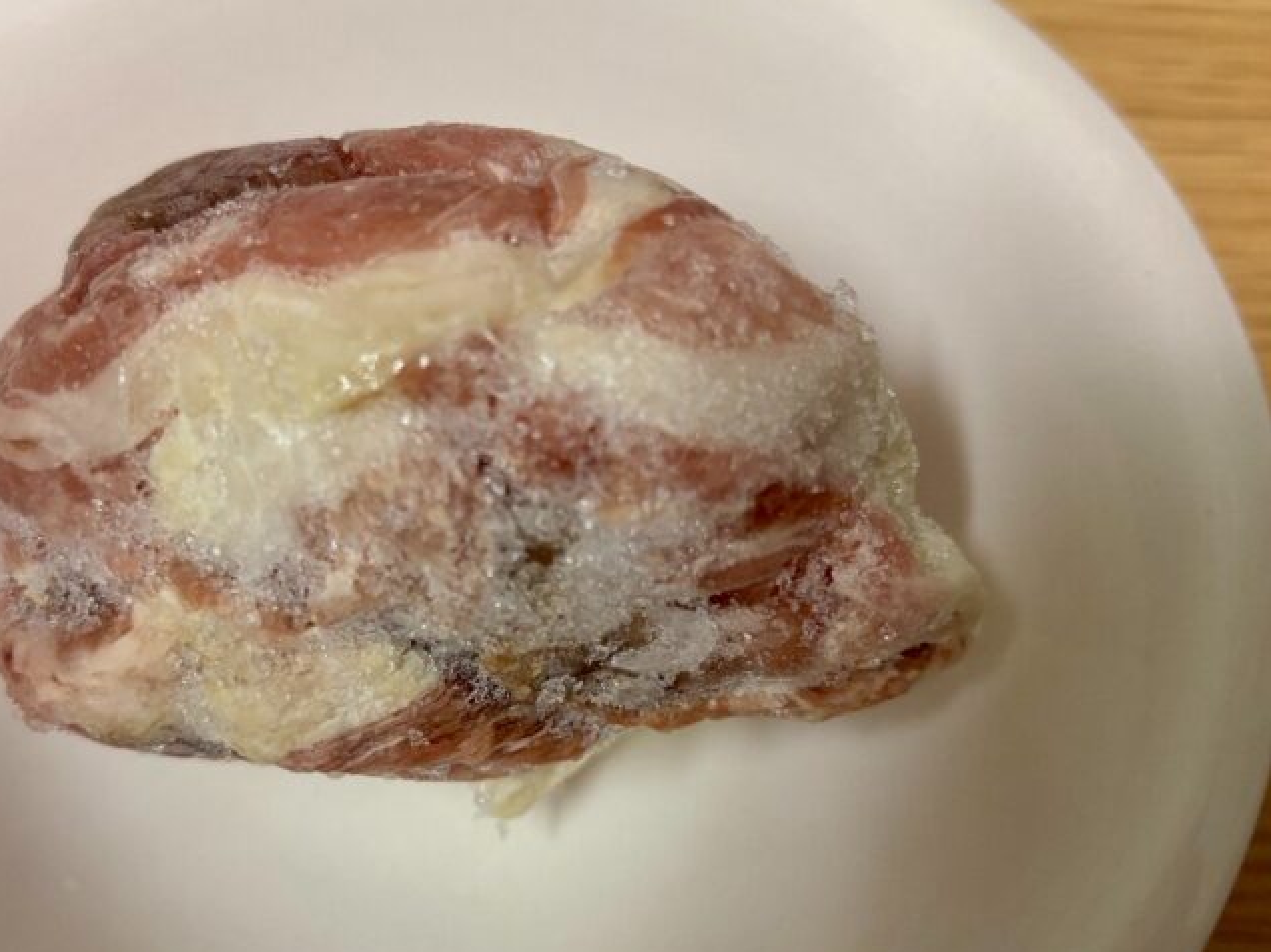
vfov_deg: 34.3
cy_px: 529
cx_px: 535
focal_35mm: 42
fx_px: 1542
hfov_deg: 44.7
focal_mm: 5.96
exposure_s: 1/60
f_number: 1.6
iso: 200
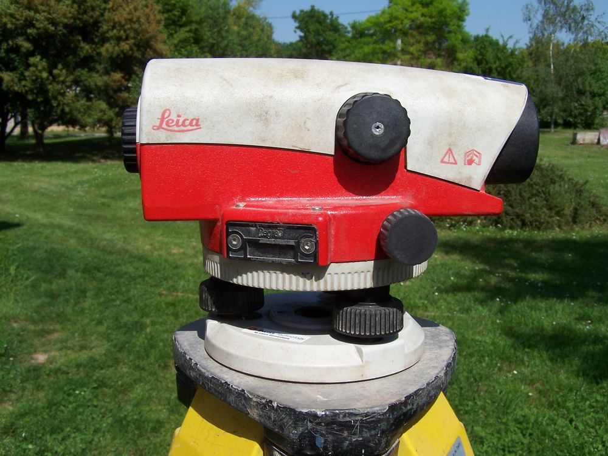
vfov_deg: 37.7
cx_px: 304
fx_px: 667
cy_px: 228
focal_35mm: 38
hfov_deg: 49.0
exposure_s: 1/500
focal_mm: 6.3
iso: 80
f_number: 5.6
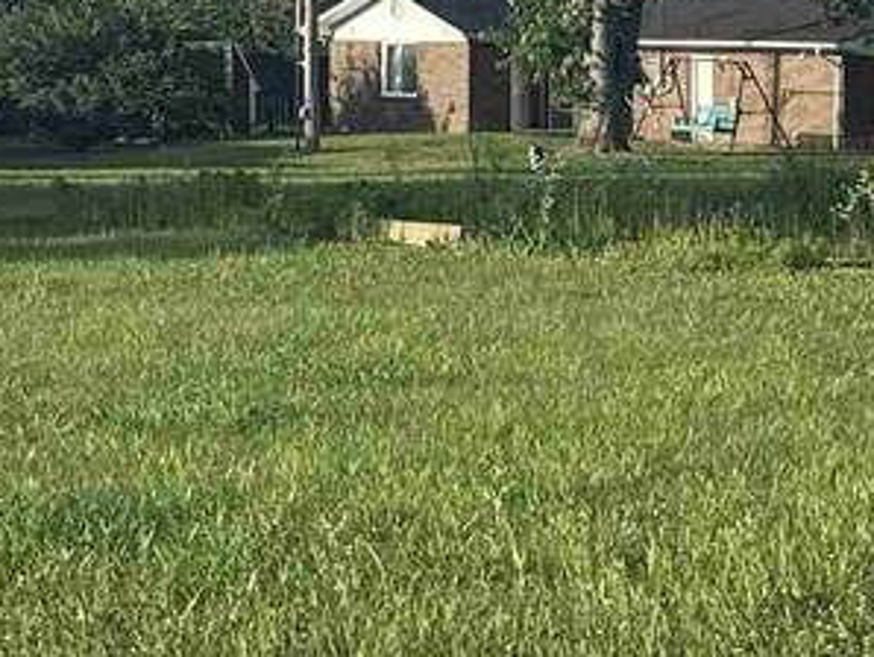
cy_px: 331
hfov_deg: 15.9
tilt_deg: -3.2
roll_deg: -1.6
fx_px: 2603
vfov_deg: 14.4
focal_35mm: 103
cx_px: 1625
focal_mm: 6.76
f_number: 1.78
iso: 80
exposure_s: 1/2611
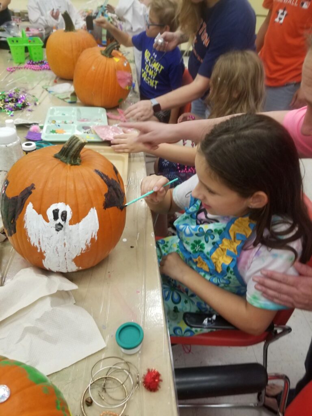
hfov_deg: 53.1
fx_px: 312
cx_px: 156
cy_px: 208
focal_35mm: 26
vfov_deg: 67.3
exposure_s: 1/60
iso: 200
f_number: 1.7
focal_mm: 4.25
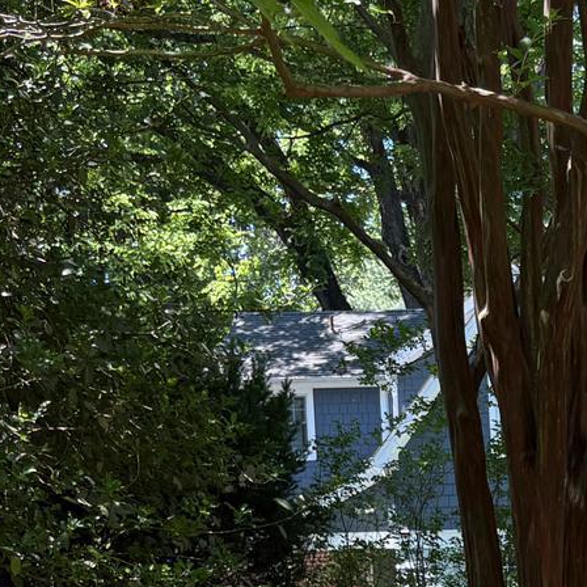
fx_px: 2014
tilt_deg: -4.4
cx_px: 822
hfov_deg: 15.5
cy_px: 642
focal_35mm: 105
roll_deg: +1.6
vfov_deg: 16.1
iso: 50
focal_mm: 5.96
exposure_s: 1/341
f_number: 1.6
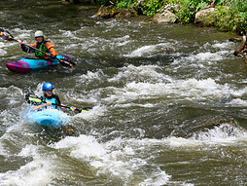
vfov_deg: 4.9
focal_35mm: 307
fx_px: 2193
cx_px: 112
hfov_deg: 6.4
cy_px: 74
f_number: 16
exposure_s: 1/200
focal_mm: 140
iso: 560
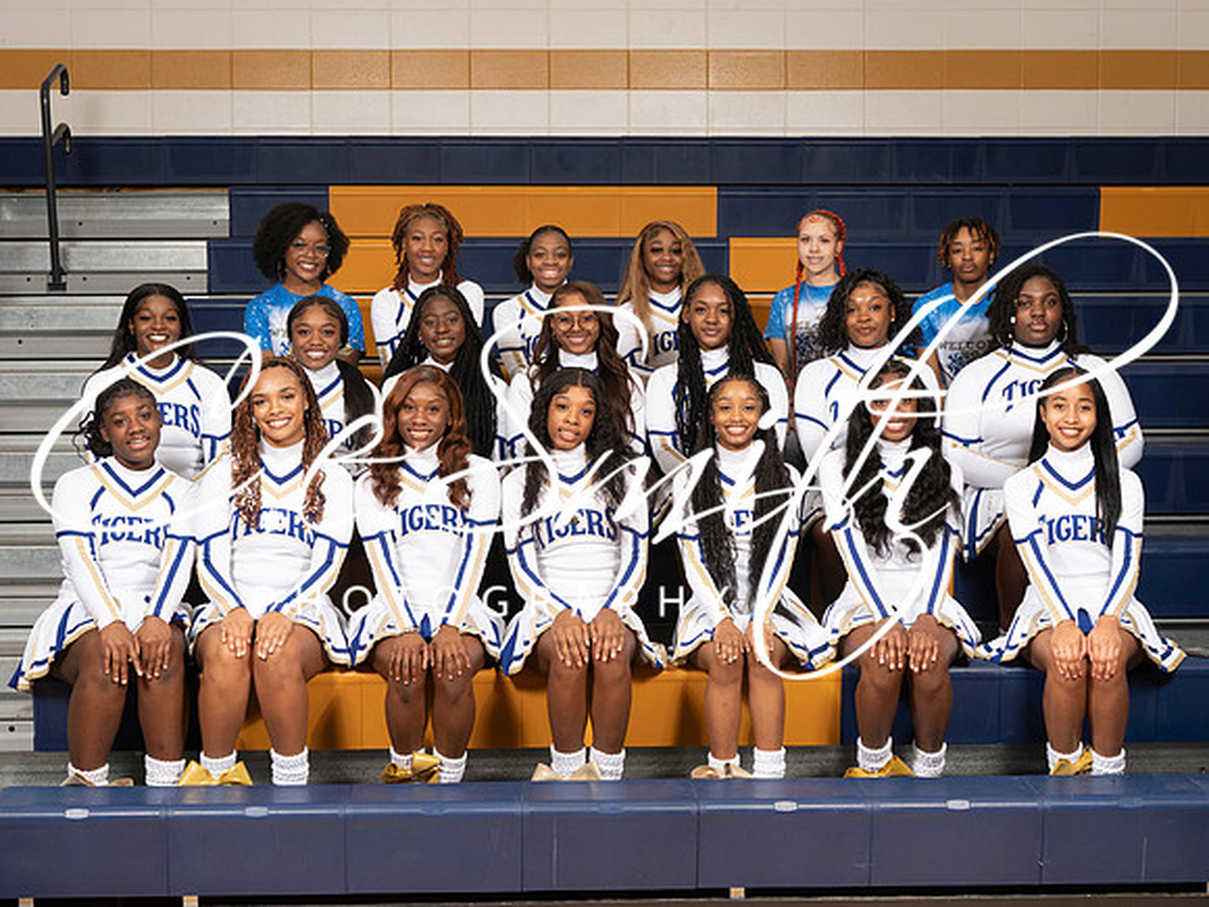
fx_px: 1990
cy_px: 411
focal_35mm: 57
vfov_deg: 25.7
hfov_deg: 33.8
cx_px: 605
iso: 400
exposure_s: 1/250
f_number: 8
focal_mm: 47
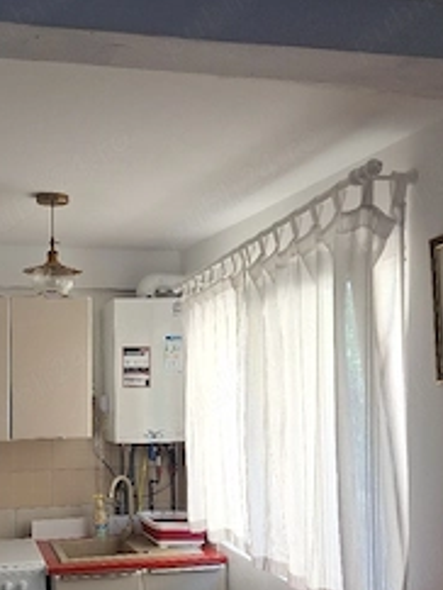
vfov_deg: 47.9
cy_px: 407
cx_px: 100
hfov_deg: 36.7
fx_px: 647
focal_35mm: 38
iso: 40
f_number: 1.8
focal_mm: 5.54
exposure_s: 1/100
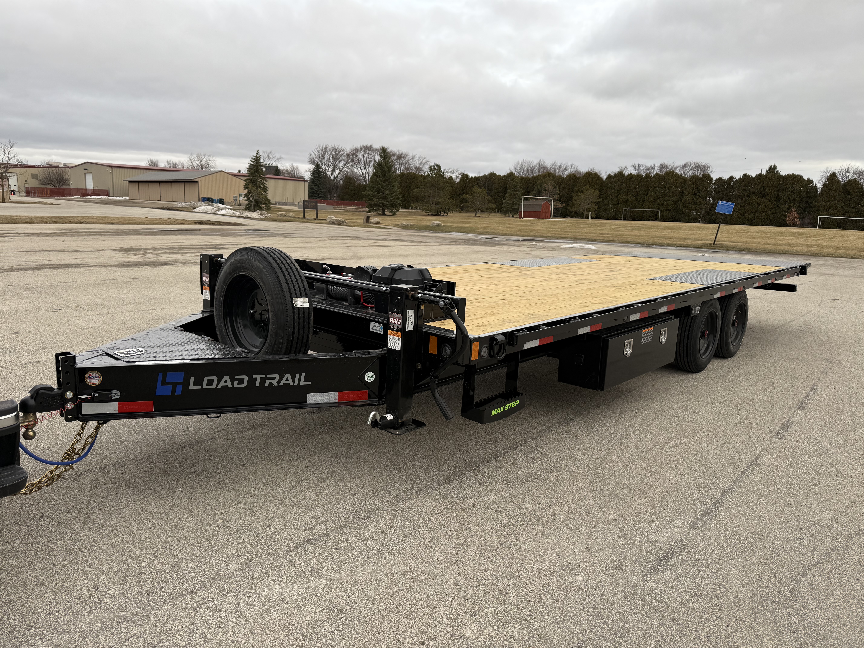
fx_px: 599
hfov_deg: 71.6
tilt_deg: -10.2
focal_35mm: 24
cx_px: 432
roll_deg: -2.8
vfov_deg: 56.8
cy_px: 324
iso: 80
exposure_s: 1/459
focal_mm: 6.76
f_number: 1.78
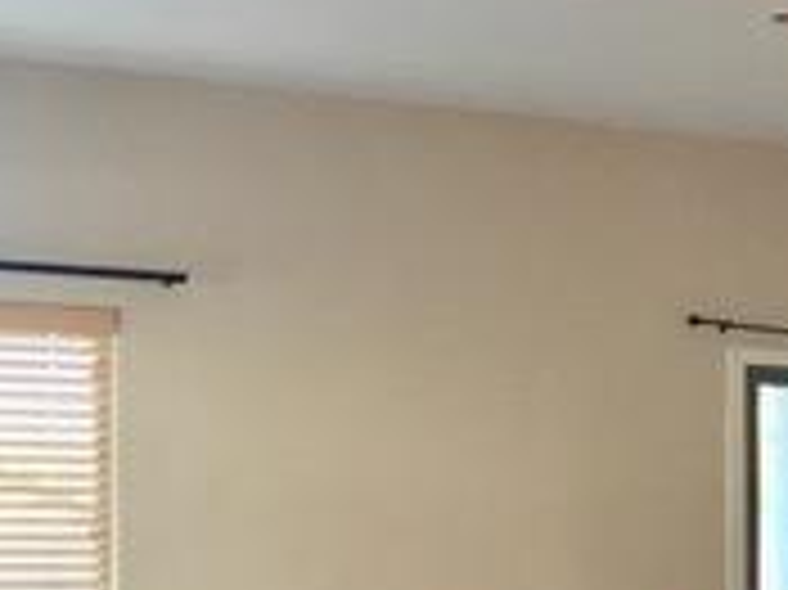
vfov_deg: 13.8
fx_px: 2411
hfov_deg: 17.0
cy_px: 585
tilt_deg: -0.1
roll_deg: +0.1
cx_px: 1144
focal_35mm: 106
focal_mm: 4.15
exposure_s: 1/30
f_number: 2.2
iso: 80
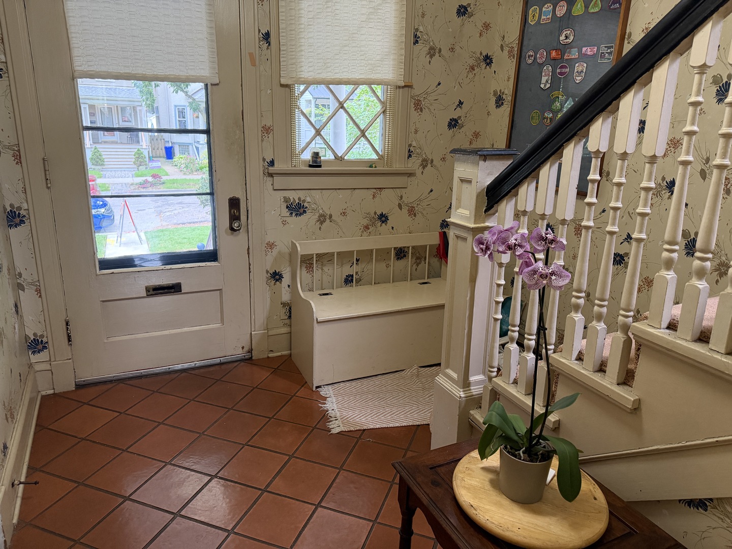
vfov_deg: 56.8
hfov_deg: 71.6
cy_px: 274
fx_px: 508
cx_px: 366
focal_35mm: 24
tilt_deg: -15.2
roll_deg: -1.9
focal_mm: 6.76
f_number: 1.78
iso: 400
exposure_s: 1/60
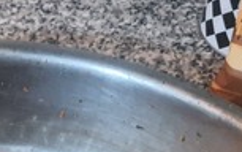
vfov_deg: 9.4
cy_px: 375
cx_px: -141
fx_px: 819
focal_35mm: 124
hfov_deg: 15.3
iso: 640
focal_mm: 4.32
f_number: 1.7
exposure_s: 1/33
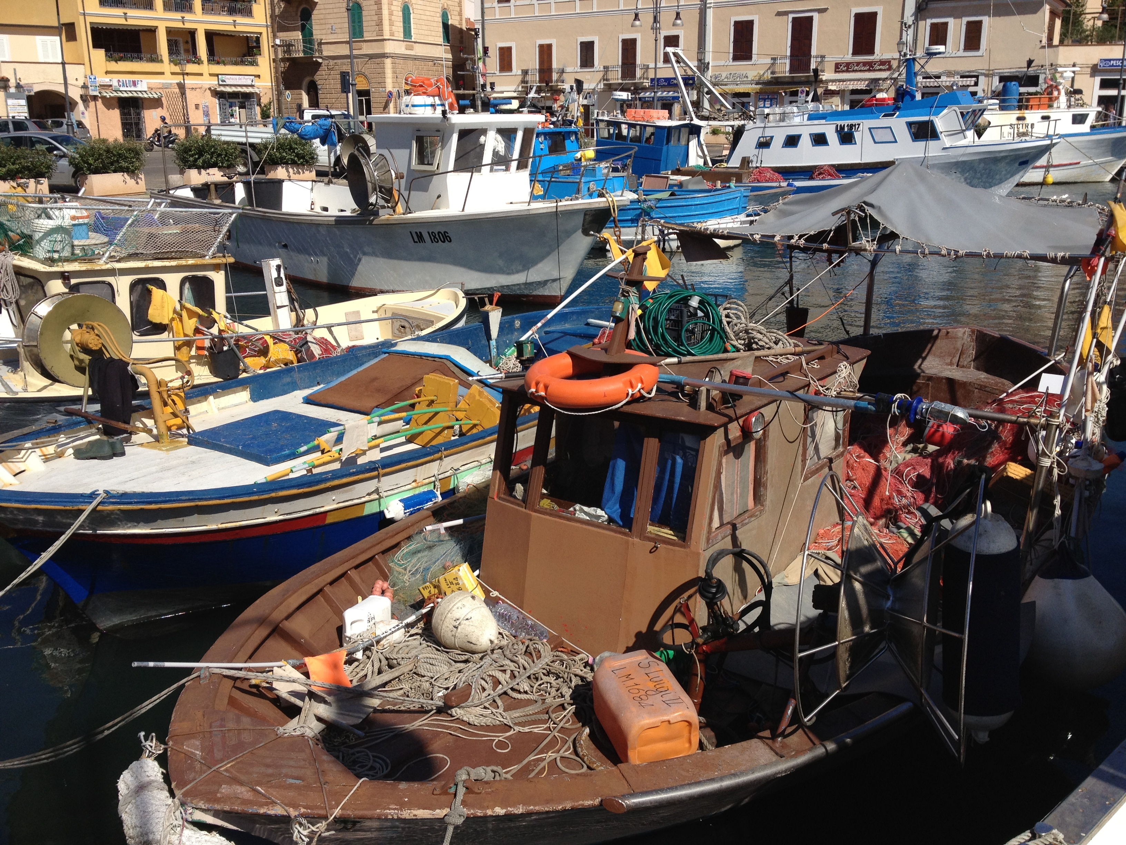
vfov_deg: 40.7
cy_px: 422
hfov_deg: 52.6
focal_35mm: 35
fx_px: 1138
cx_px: 563
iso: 64
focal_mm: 4.28
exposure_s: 1/2513
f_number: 2.4
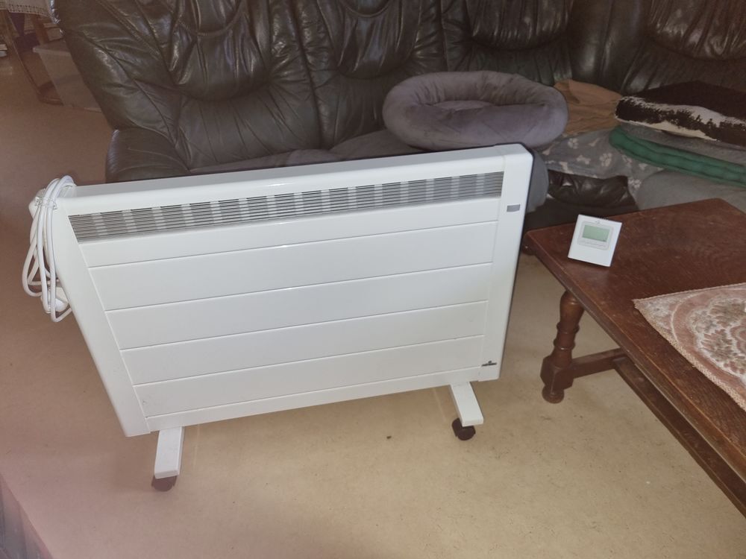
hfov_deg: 67.3
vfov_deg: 53.1
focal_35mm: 26
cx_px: 373
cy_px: 280
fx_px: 560
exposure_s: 1/50
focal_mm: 5.4
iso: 96
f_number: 1.8
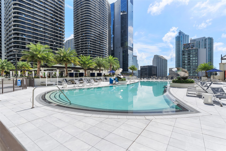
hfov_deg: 91.6
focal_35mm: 18
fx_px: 110
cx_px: 113
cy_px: 76
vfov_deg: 68.9
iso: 250
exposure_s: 1/80
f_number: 11
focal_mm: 17.5
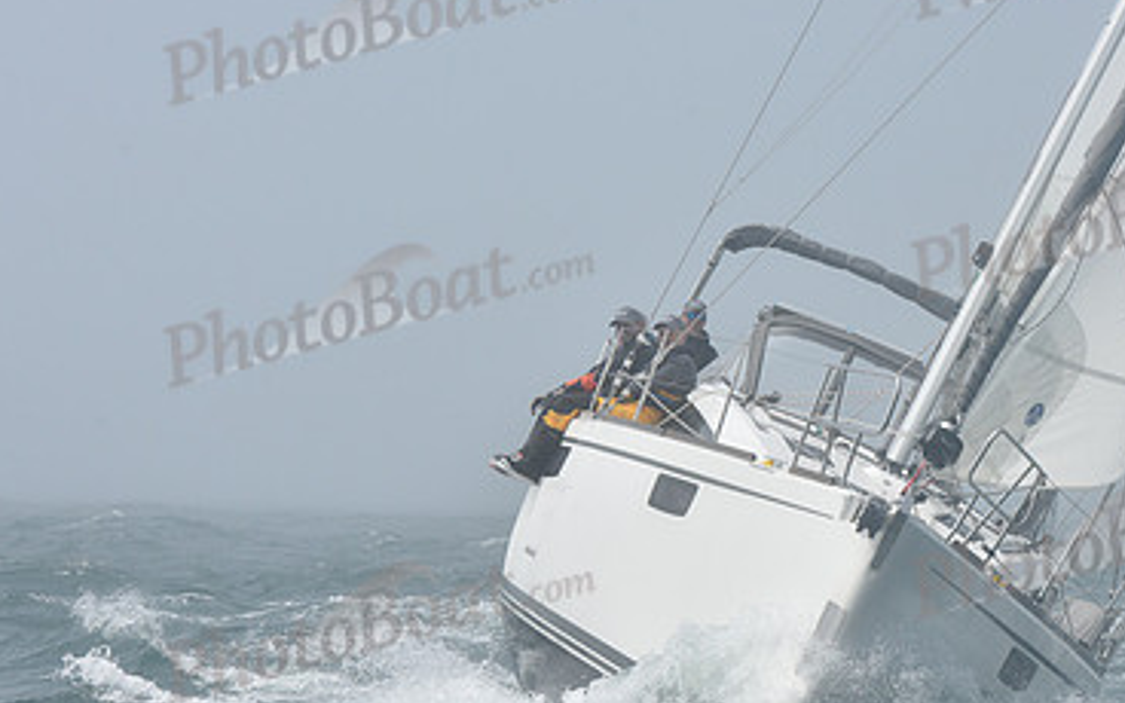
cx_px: 755
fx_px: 4538
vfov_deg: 8.9
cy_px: 423
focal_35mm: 148
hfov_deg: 14.1
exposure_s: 1/800
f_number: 11
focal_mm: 92
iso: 320
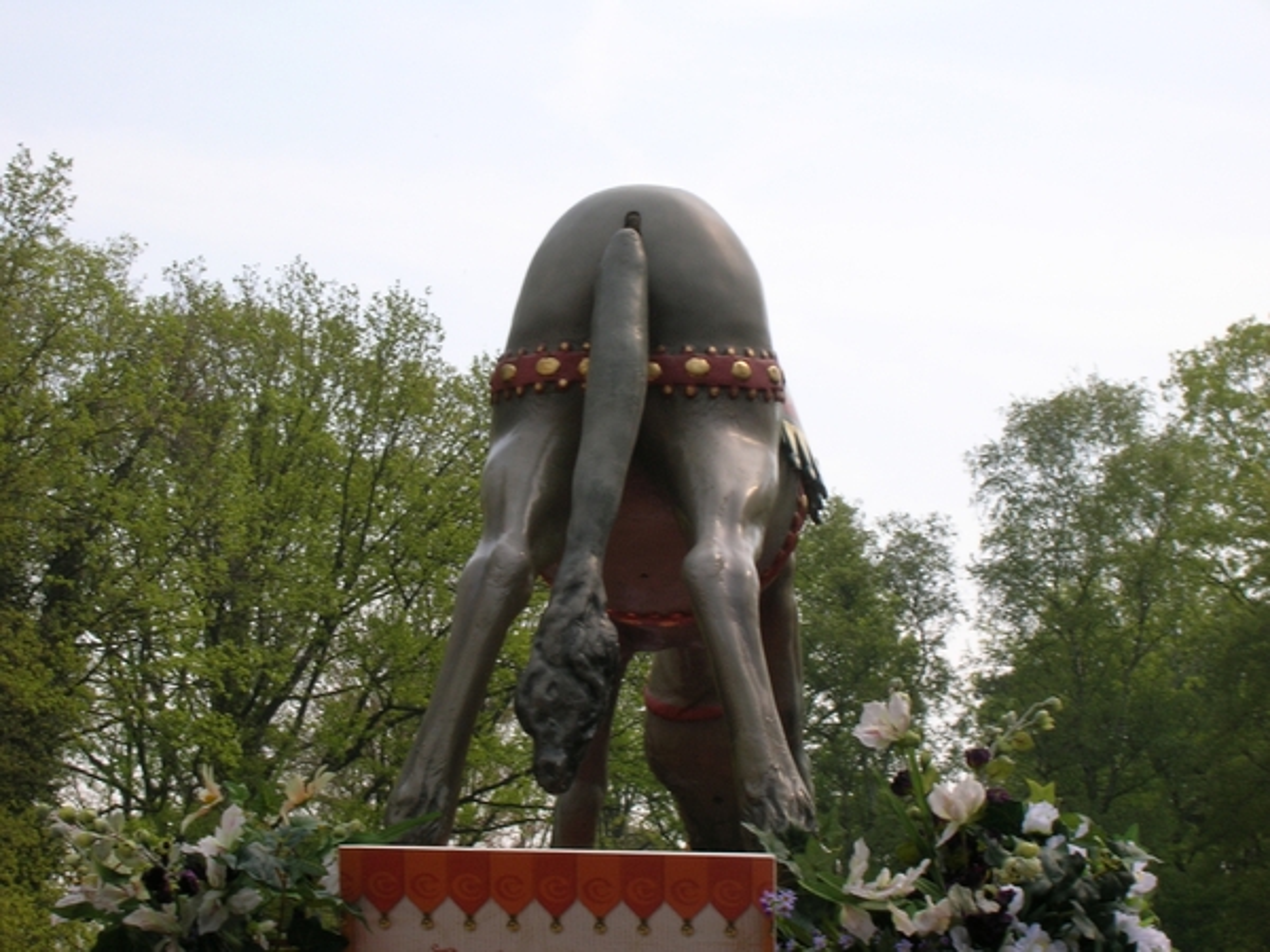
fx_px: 3742
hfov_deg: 19.3
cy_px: 476
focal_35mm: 102
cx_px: 635
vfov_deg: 14.5
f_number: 8.2
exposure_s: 1/82.8
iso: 50
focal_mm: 17.1
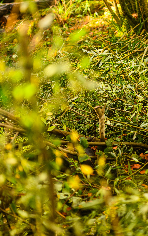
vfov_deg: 22.3
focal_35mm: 93
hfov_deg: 13.9
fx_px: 600
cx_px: 131
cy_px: 98
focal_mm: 50
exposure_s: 1/200
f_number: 1.2
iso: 160
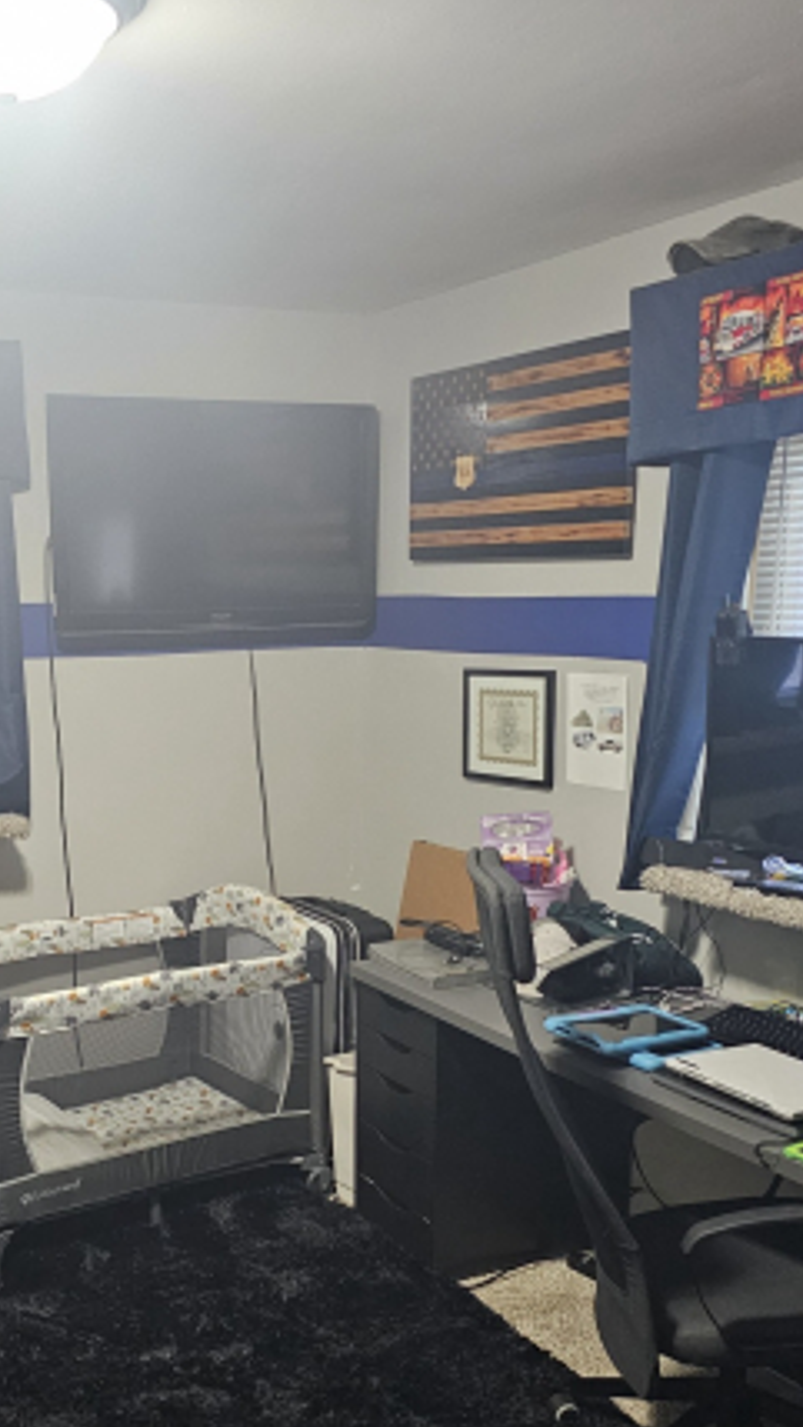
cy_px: 915
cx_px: 203
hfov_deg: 30.0
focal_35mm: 39
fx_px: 1475
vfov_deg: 50.9
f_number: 1.7
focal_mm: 6.3
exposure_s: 1/60
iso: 640
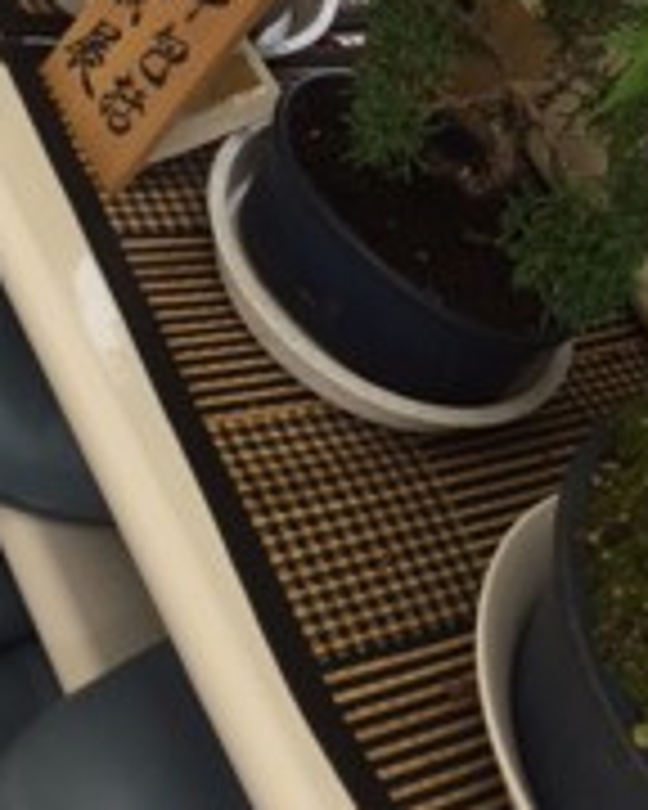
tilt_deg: -26.1
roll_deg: -32.8
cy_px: -122
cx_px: 500
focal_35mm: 71
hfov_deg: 21.3
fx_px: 1702
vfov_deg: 24.6
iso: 32
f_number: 2.2
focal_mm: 4.15
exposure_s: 1/40
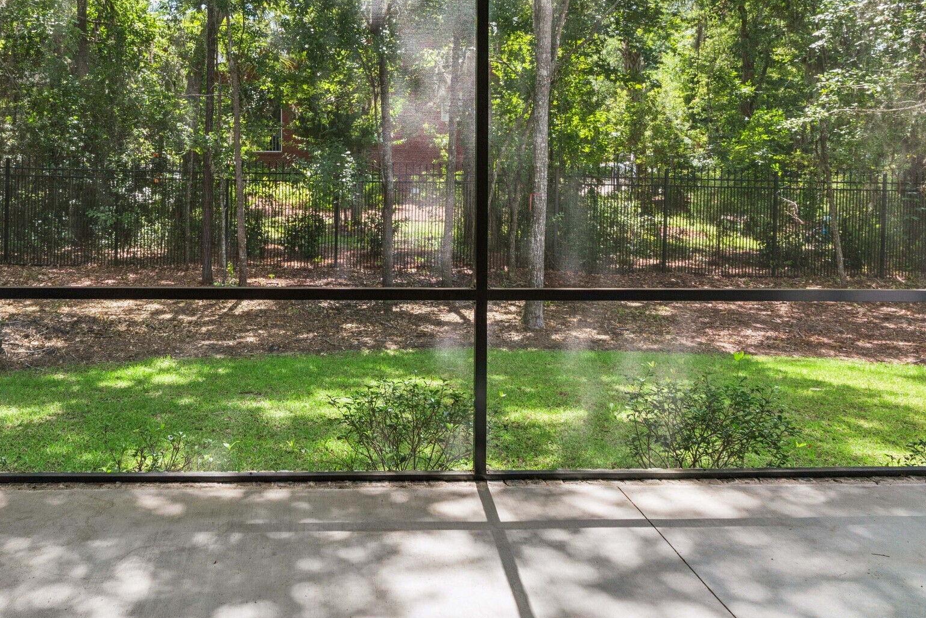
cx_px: 327
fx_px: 926
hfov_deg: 52.3
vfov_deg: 36.0
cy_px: 152
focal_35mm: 36
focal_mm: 18
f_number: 8
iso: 250
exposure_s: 1/80
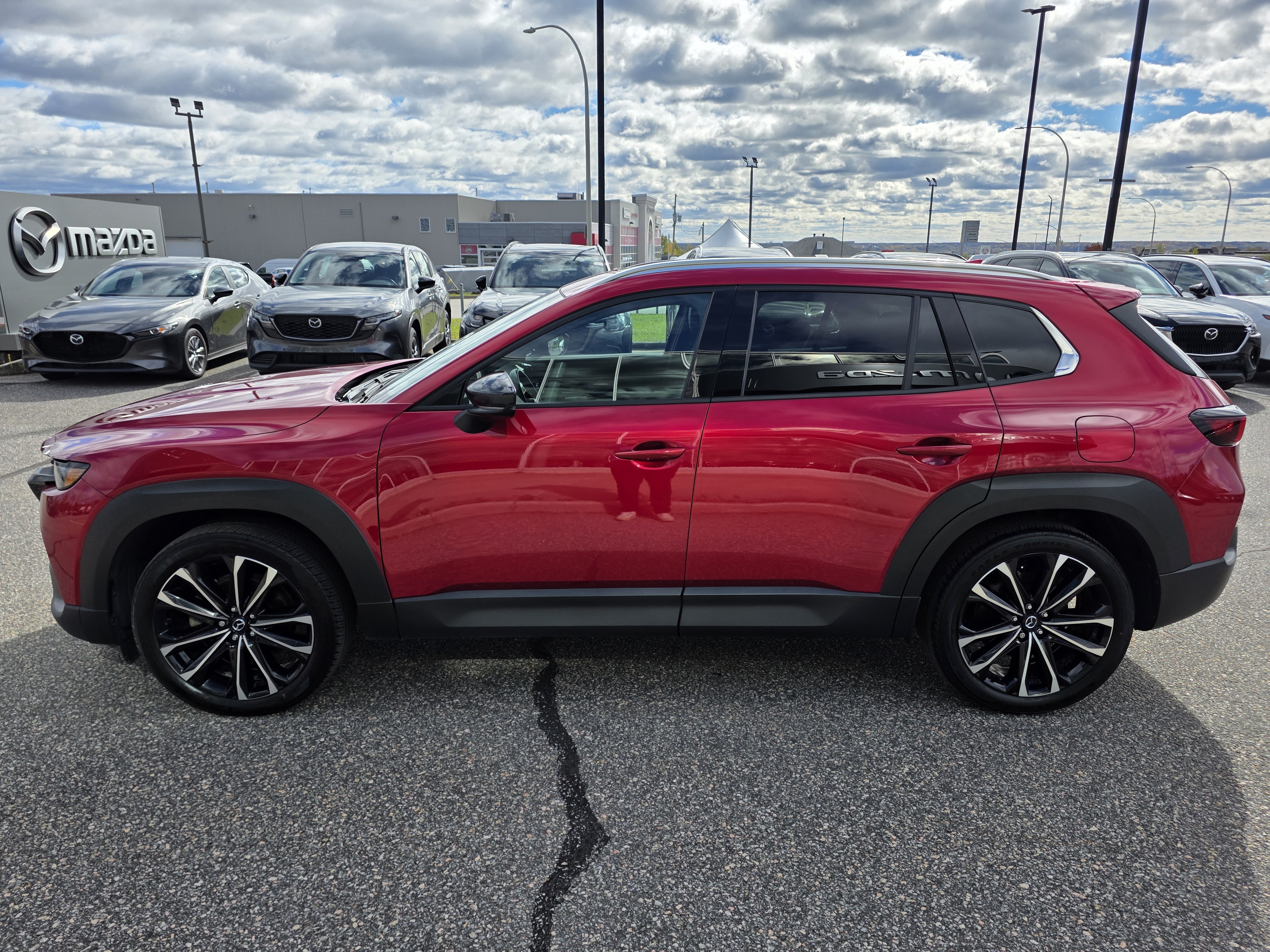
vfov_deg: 58.9
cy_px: 476
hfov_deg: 73.9
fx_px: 844
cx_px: 635
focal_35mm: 23
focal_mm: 6.3
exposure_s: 1/7333
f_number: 1.7
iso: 80
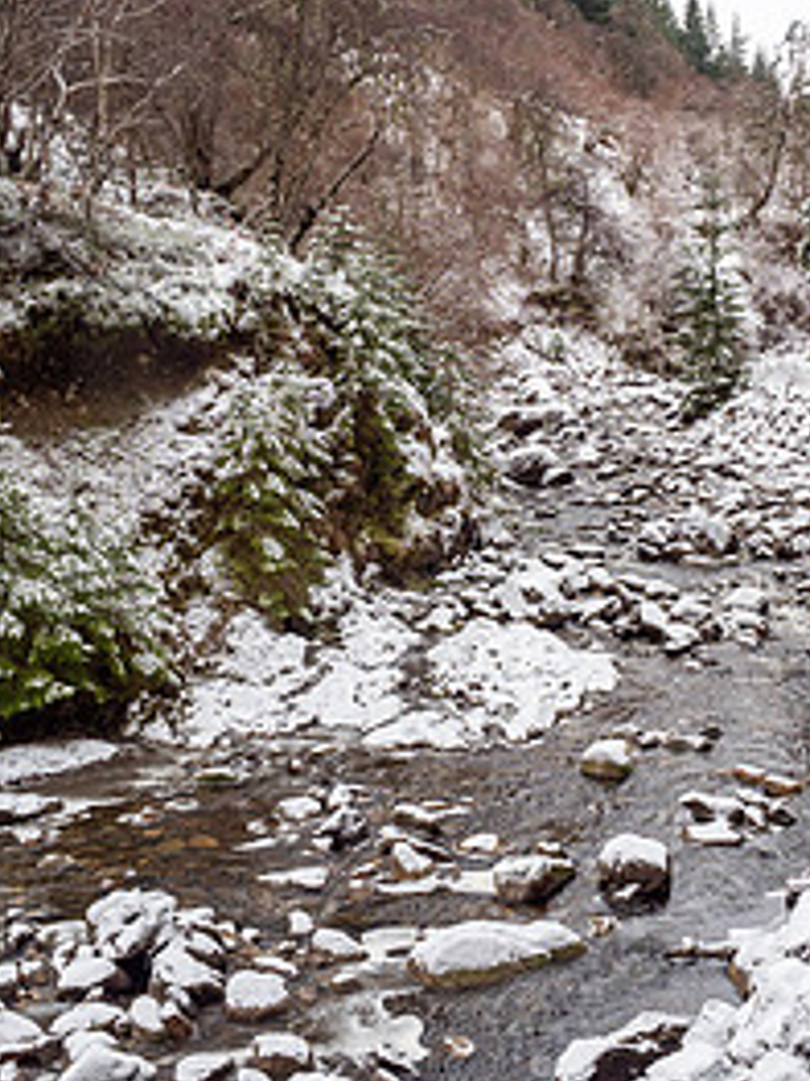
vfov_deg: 45.7
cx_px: 512
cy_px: 473
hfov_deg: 34.9
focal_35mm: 41
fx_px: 1280
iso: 200
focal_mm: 12
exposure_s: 1/25
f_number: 5.6
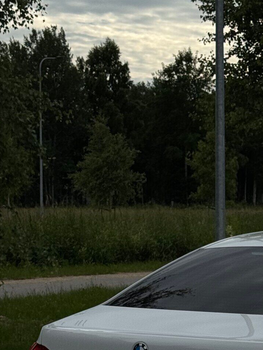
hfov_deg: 11.0
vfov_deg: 15.0
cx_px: 349
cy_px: 284
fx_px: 1327
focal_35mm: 131
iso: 64
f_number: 1.78
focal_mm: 6.76
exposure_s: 1/9009
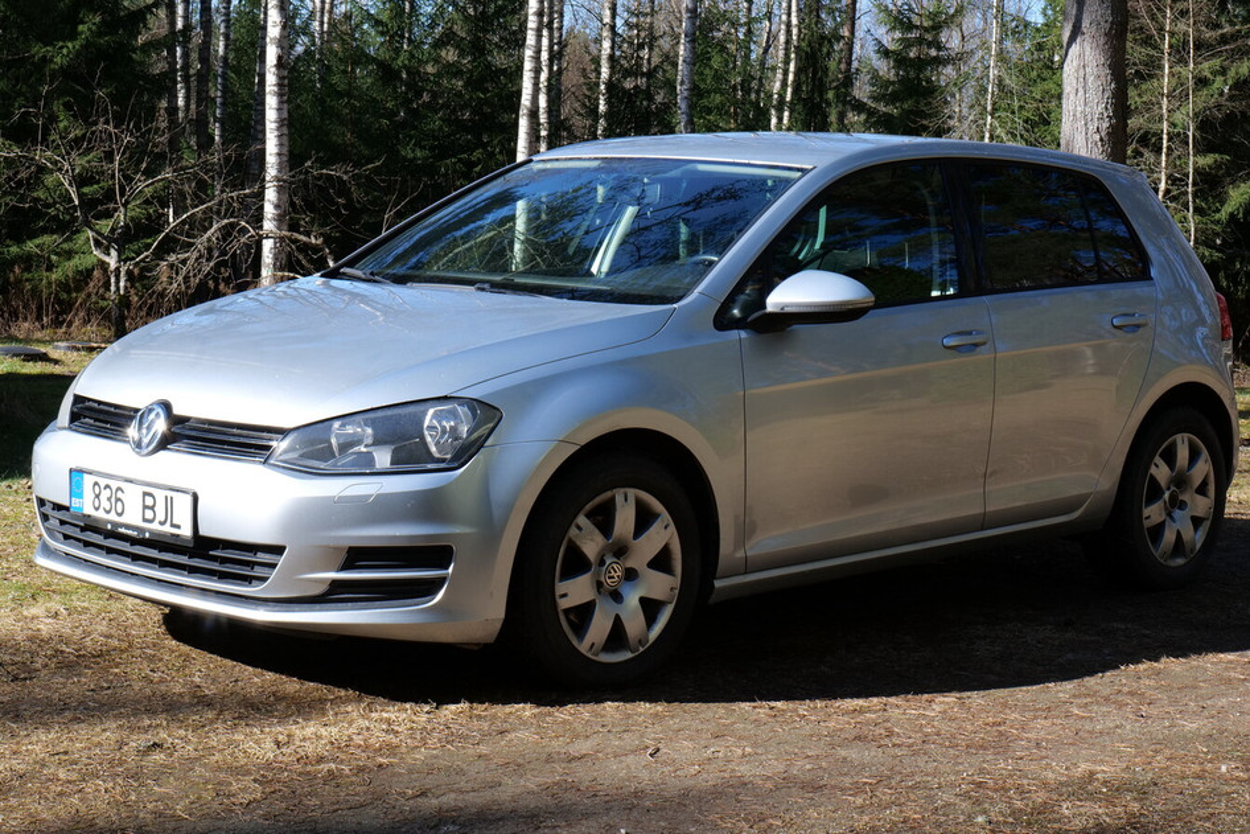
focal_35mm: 62
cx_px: 625
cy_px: 417
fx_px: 2153
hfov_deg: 32.4
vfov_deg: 21.9
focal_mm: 60
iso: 1000
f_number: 18
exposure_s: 1/200
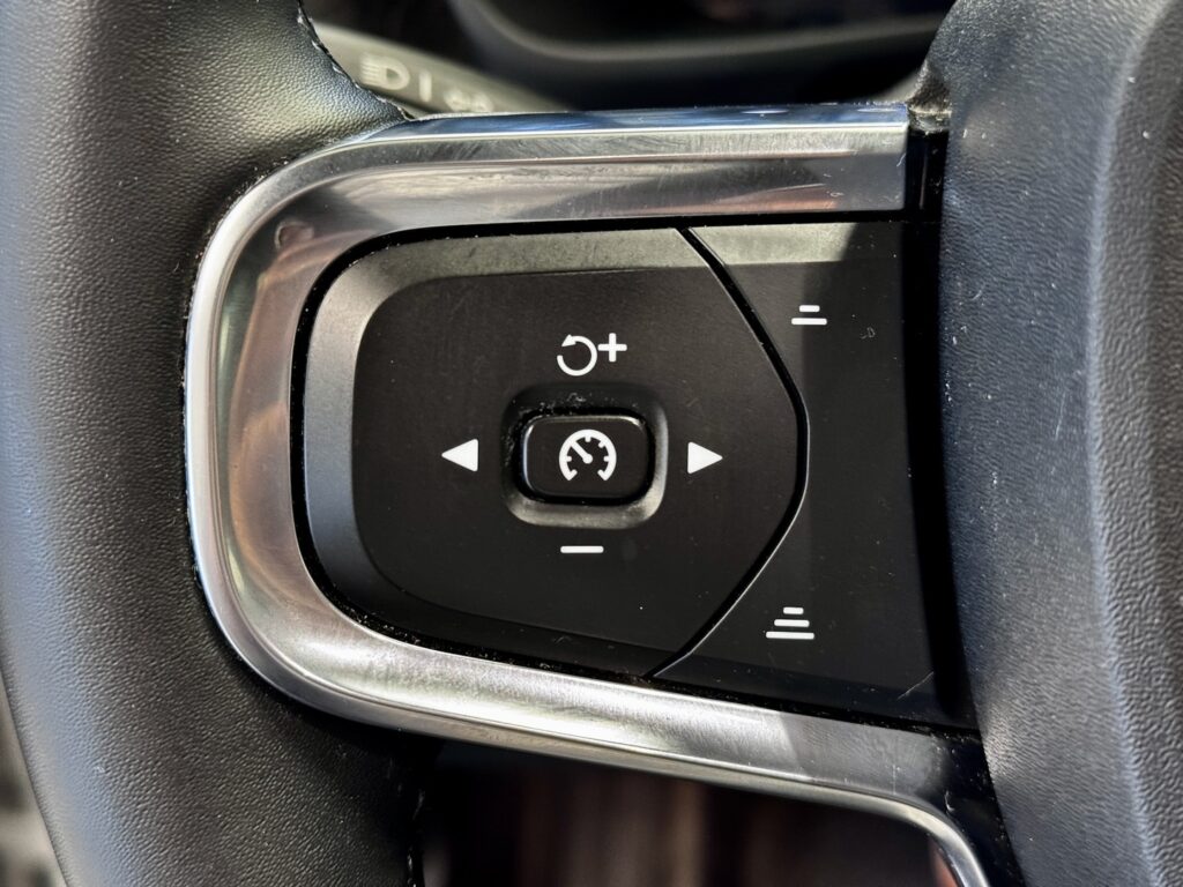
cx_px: 592
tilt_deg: -32.2
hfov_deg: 39.7
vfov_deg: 30.3
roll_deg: +2.5
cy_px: 444
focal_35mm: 48
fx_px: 1640
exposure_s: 1/33
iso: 400
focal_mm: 6.76
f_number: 1.78
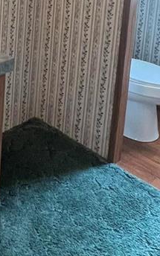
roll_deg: -1.8
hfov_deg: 25.7
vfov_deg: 36.0
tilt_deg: -8.1
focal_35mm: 48
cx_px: 7
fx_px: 335
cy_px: -22
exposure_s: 1/60
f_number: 1.8
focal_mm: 1.57
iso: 400
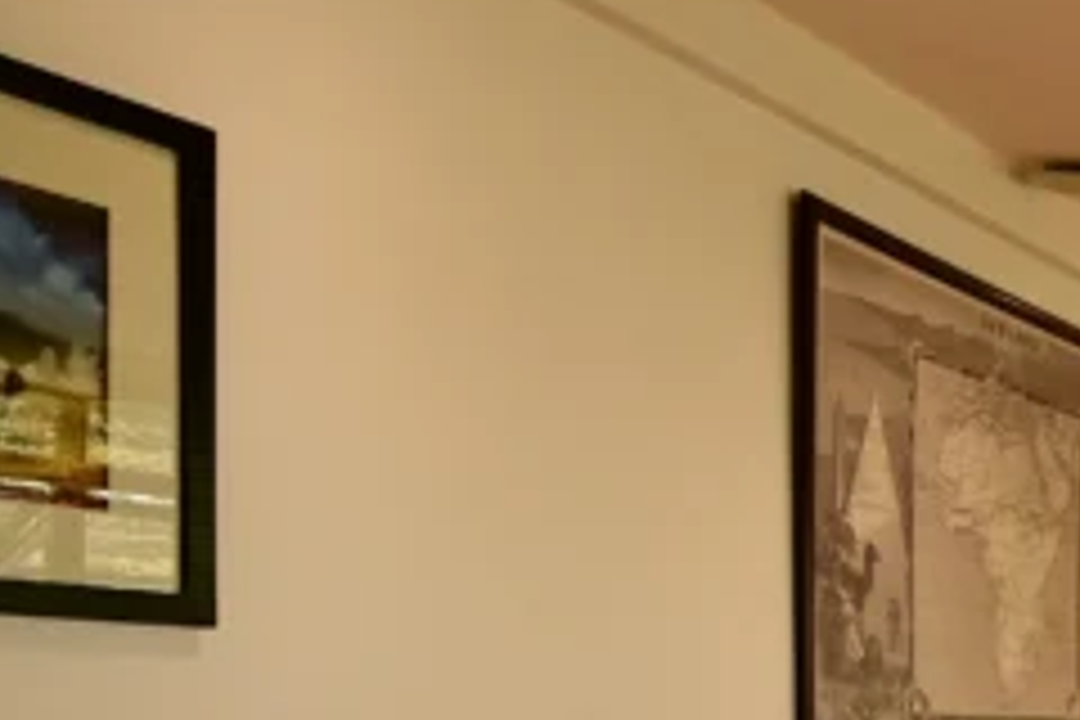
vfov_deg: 19.6
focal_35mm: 66
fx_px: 1984
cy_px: 817
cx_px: 1944
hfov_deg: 20.9
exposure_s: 1/100
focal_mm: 15.5
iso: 1600
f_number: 4
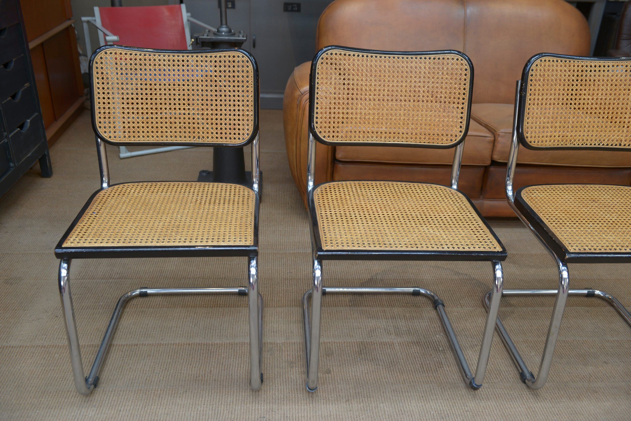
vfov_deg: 38.9
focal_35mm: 34
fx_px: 596
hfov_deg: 55.8
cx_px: 316
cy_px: 210
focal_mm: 34
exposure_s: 1/50
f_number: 4.5
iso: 320
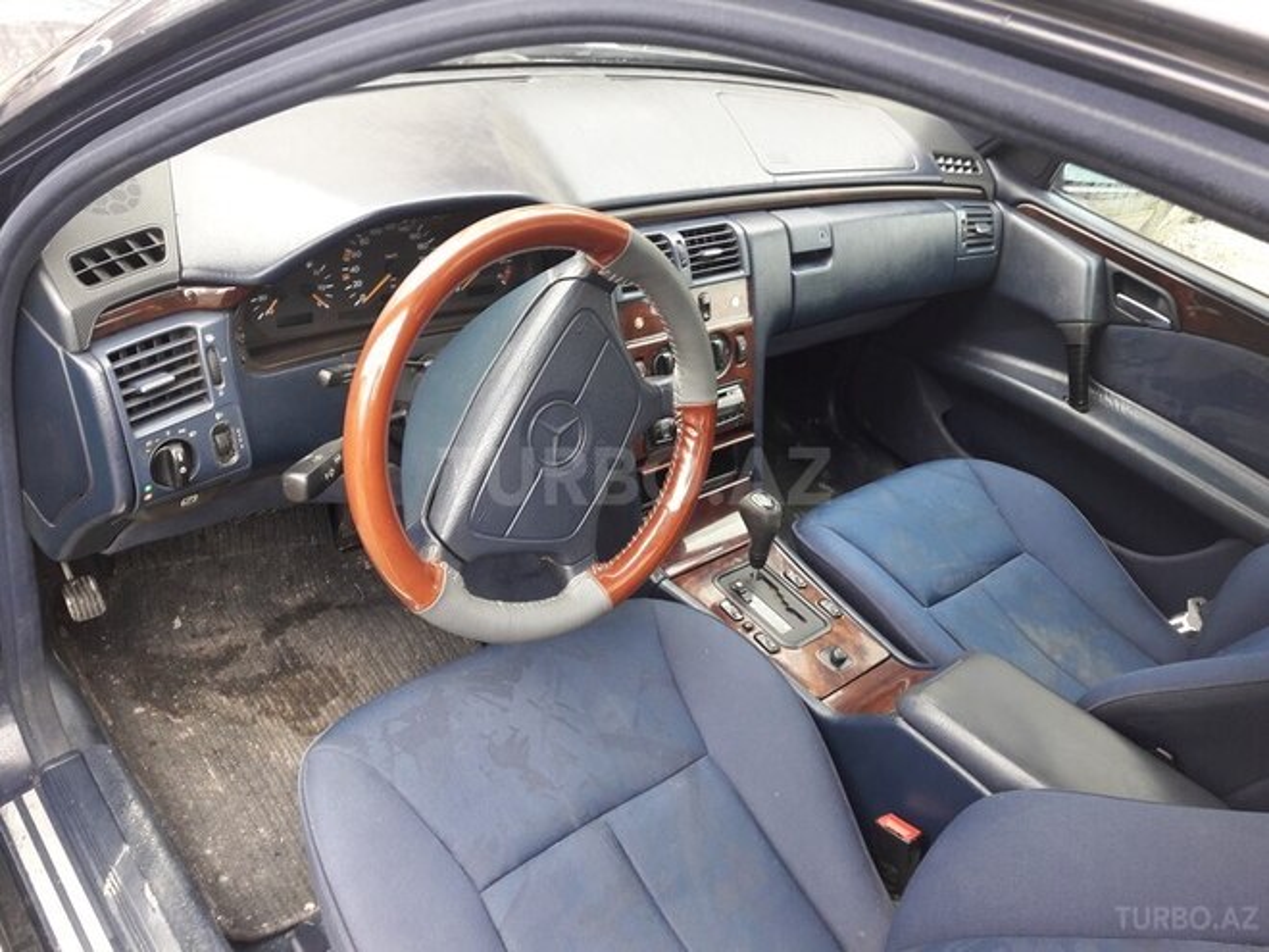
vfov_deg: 49.7
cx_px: 634
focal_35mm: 28
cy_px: 476
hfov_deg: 63.4
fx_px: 1026
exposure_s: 1/33
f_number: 1.9
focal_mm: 3.7
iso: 50
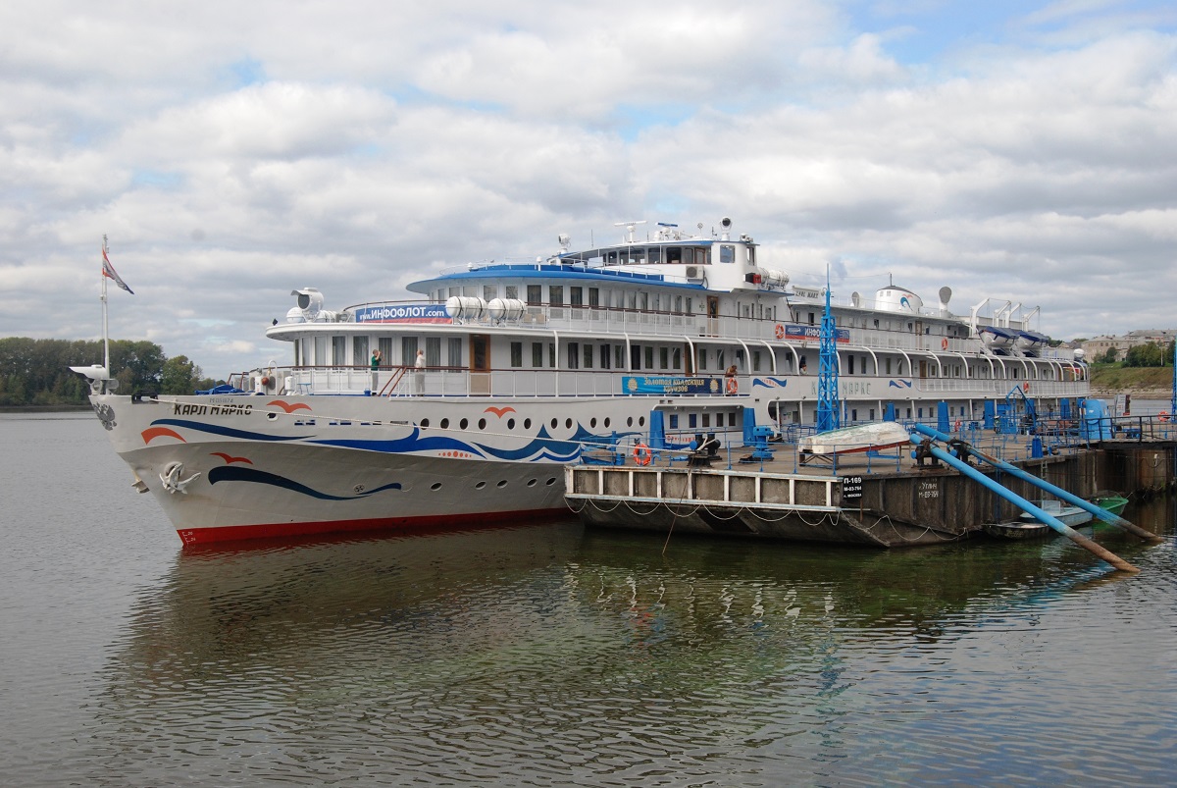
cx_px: 588
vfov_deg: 34.3
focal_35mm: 39
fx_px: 1276
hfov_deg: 49.5
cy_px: 394
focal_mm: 26
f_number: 10
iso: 400
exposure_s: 1/400
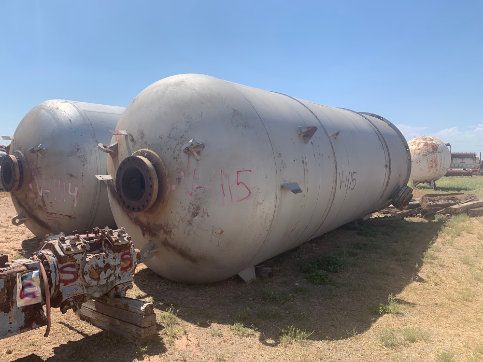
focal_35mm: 26
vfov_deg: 53.1
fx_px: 363
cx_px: 242
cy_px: 181
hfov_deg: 67.3
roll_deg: -0.5
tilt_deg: -2.7
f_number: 1.8
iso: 25
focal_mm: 4.25
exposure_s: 1/2421
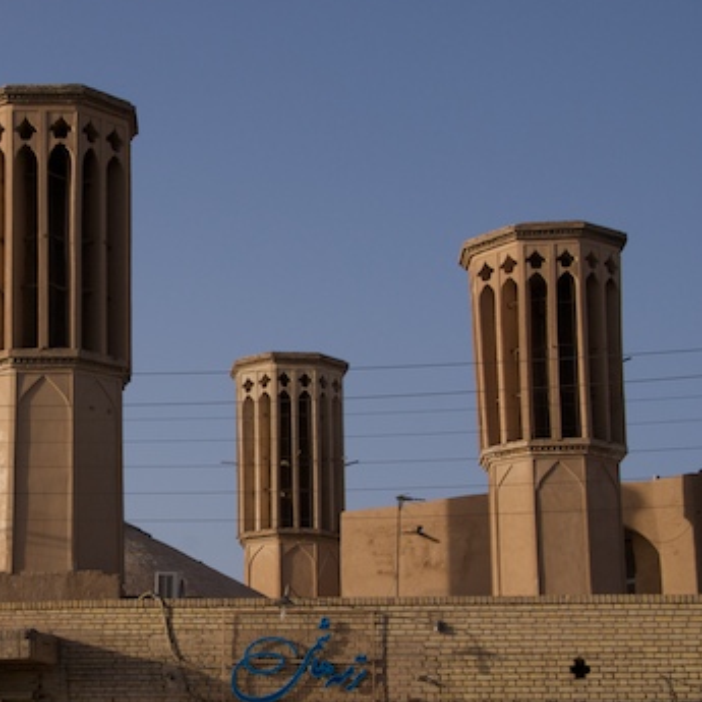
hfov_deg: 20.5
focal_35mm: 83
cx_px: 73
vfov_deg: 20.9
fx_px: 1899
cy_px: 405
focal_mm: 35
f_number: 13
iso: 200
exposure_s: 1/320
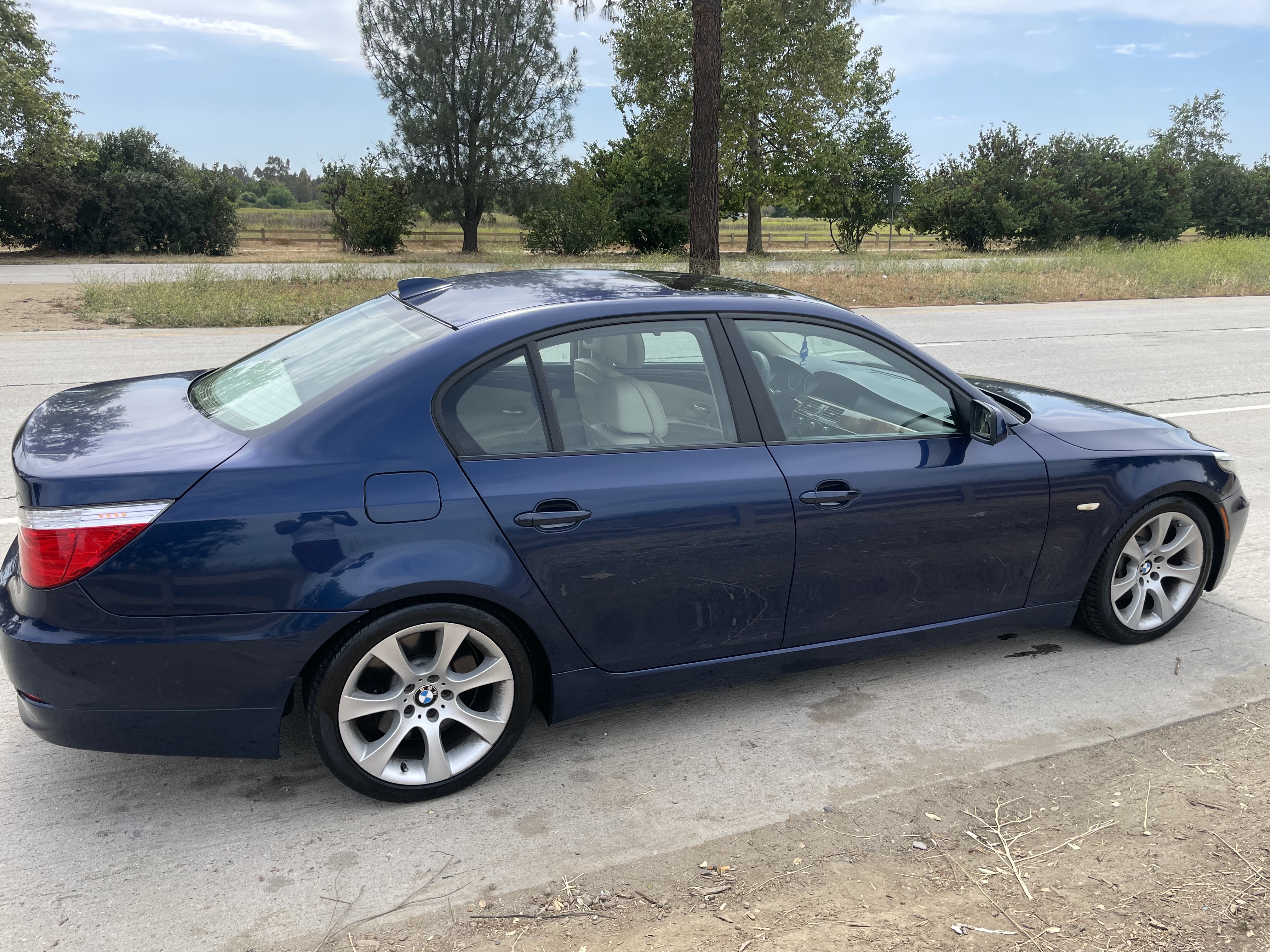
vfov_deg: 53.1
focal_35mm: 26
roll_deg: -0.4
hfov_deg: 67.3
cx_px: 635
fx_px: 954
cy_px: 476
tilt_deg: -15.1
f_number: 1.6
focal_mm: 4.2
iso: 32
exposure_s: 1/2257
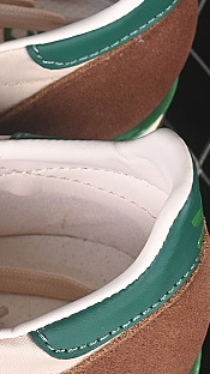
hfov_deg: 4.4
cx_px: -286
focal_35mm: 272
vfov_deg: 7.9
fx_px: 2698
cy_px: 168
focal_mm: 50
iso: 160
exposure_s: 1/60
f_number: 6.3
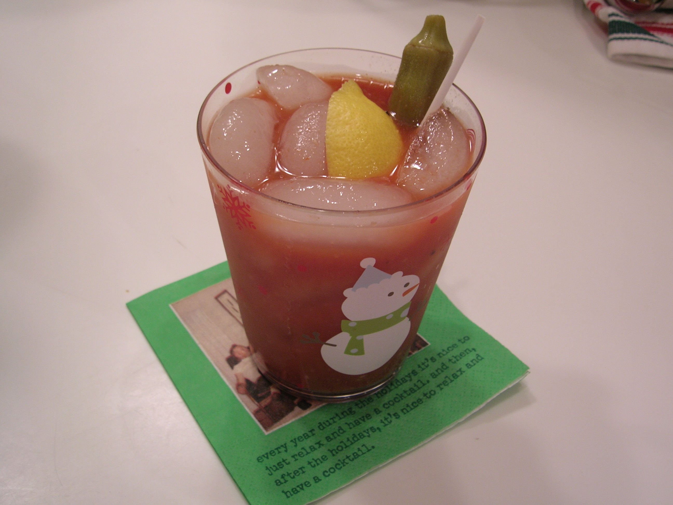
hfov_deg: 49.0
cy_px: 252
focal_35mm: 38
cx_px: 336
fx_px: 739
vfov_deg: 37.7
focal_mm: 6.4
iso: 50
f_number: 3
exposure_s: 1/5.1
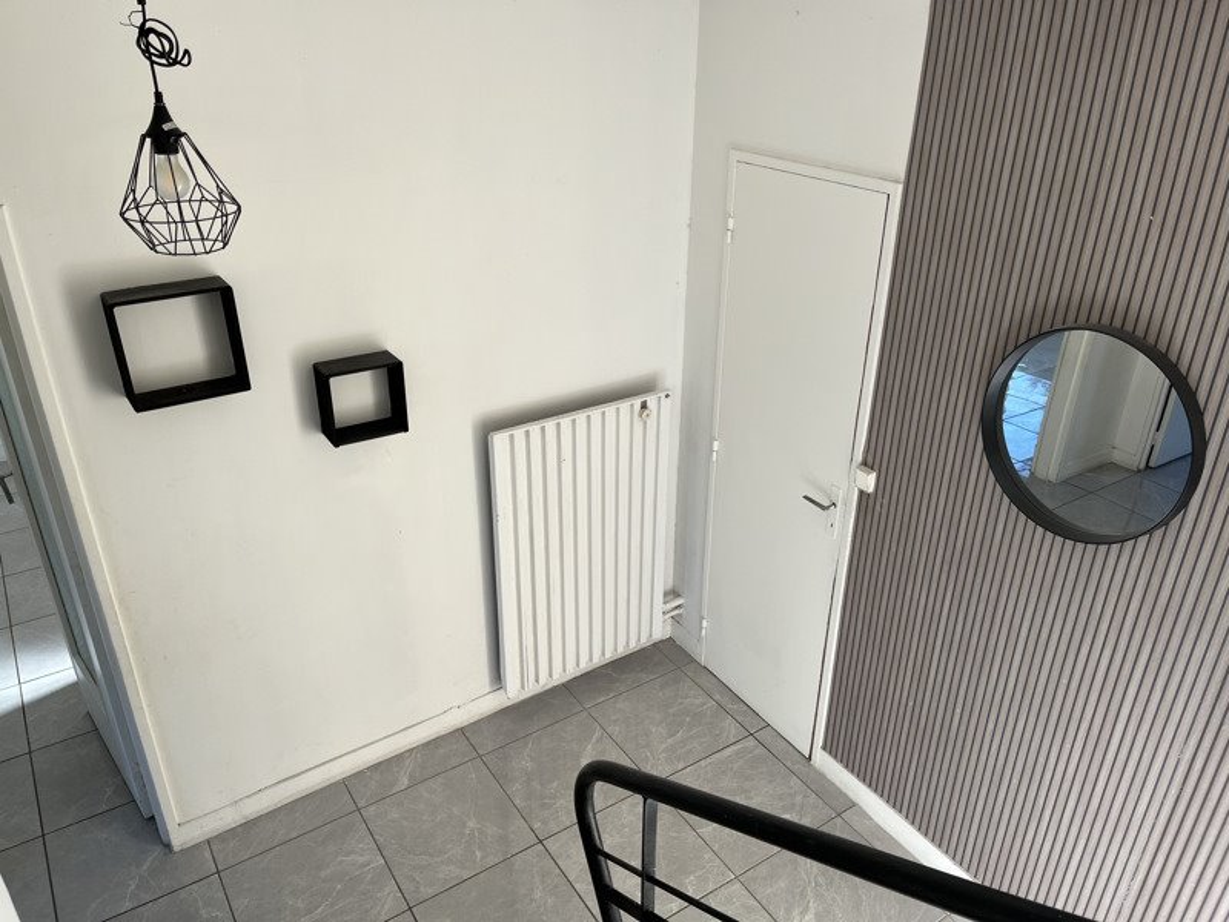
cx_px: 614
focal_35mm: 26
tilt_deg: -27.2
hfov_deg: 67.3
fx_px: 923
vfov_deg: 53.1
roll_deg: -1.2
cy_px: 461
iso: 40
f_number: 1.6
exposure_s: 1/158
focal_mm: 5.1
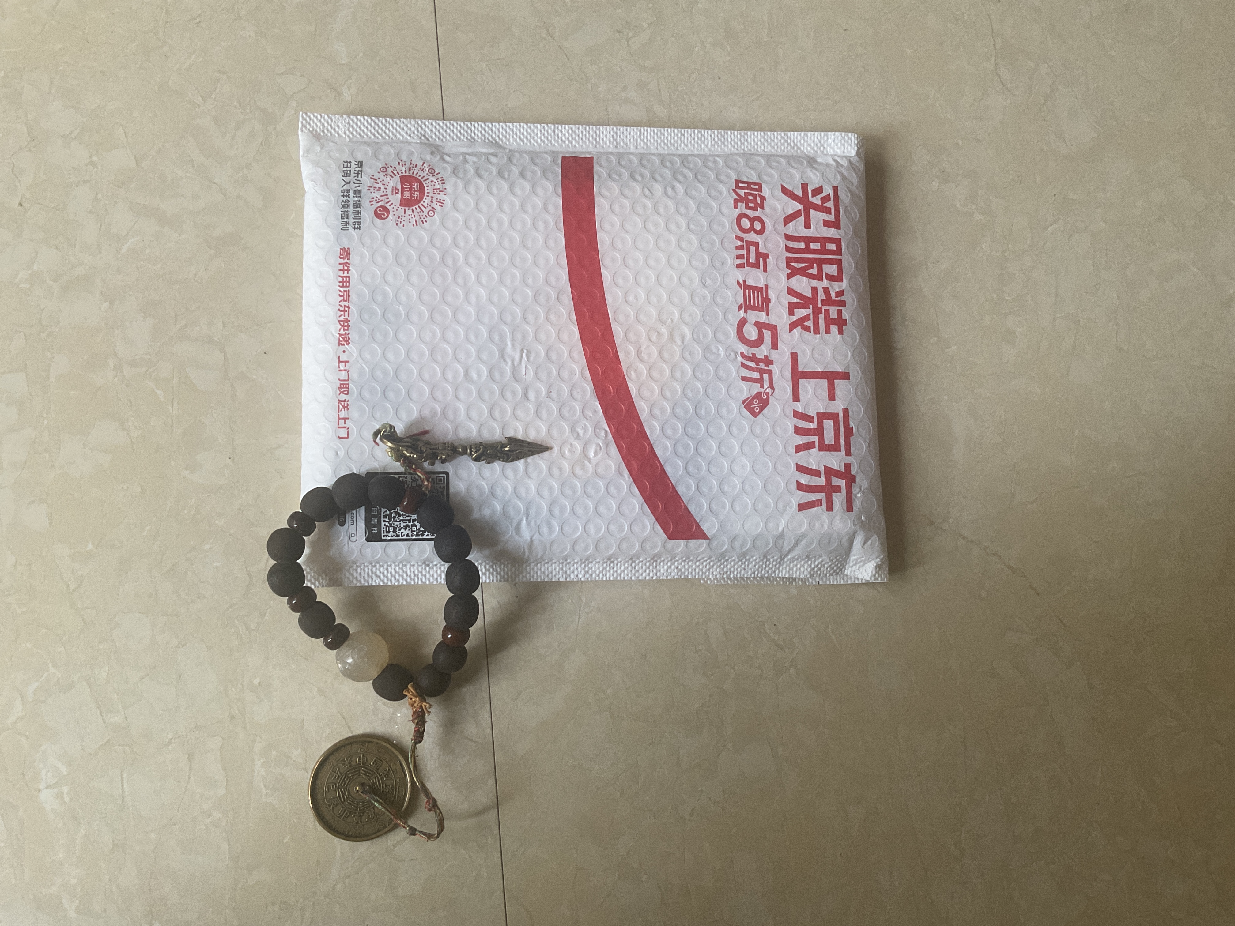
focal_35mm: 29
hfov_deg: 61.7
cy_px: 463
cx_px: 618
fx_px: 1035
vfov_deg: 48.2
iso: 80
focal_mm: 3
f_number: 1.8
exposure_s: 1/60
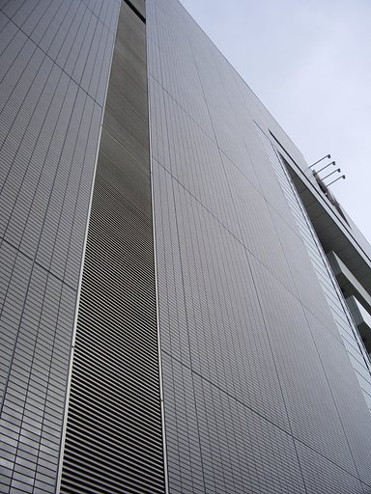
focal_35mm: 35
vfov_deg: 52.6
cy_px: 247
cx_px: 186
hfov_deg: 40.7
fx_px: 500
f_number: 4.3
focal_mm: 5.8
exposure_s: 1/640
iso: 80
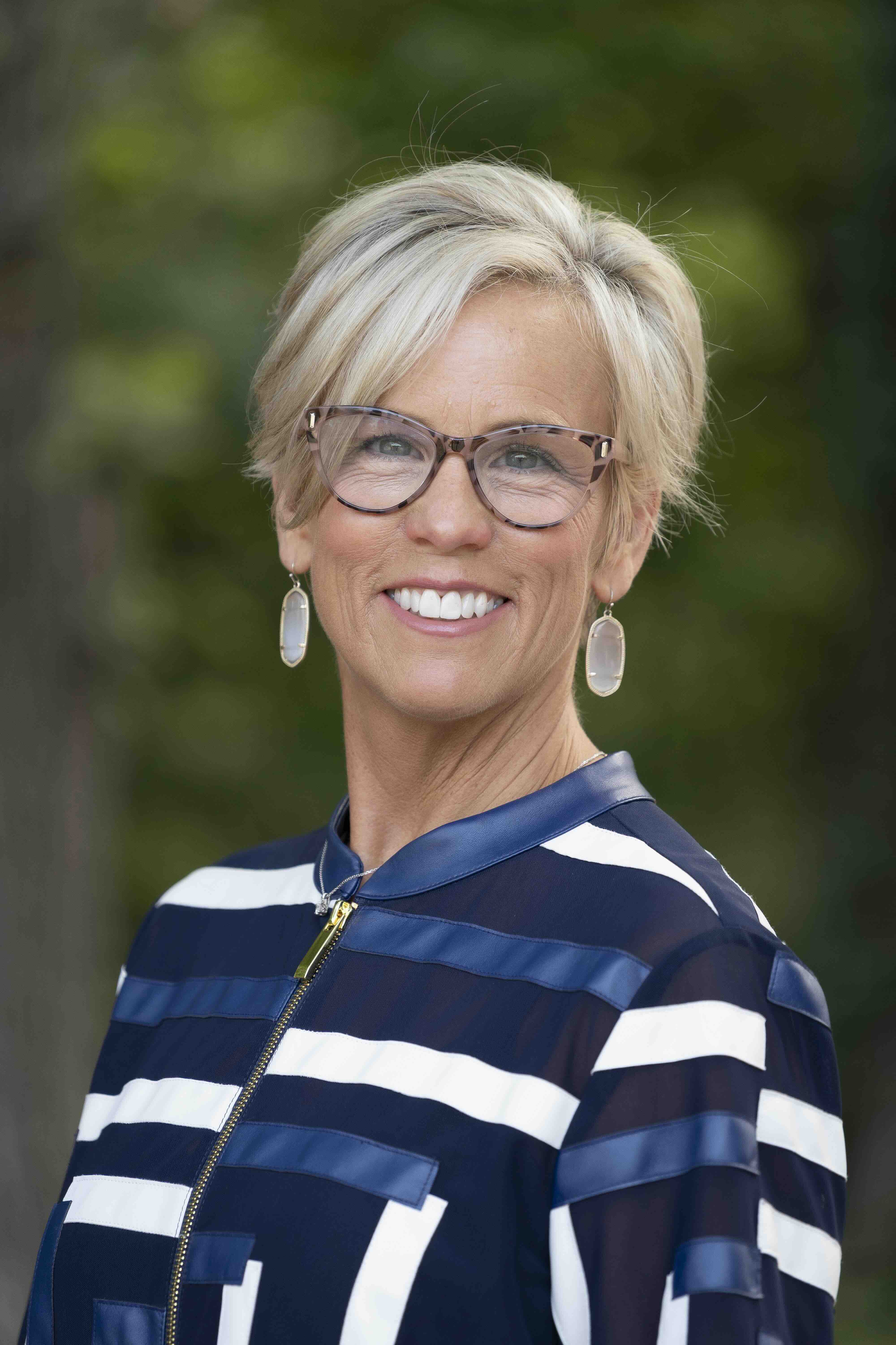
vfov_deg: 10.3
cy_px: 672
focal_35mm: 200
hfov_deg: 6.9
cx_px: 448
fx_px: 7466
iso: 400
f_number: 4
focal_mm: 200
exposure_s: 1/200
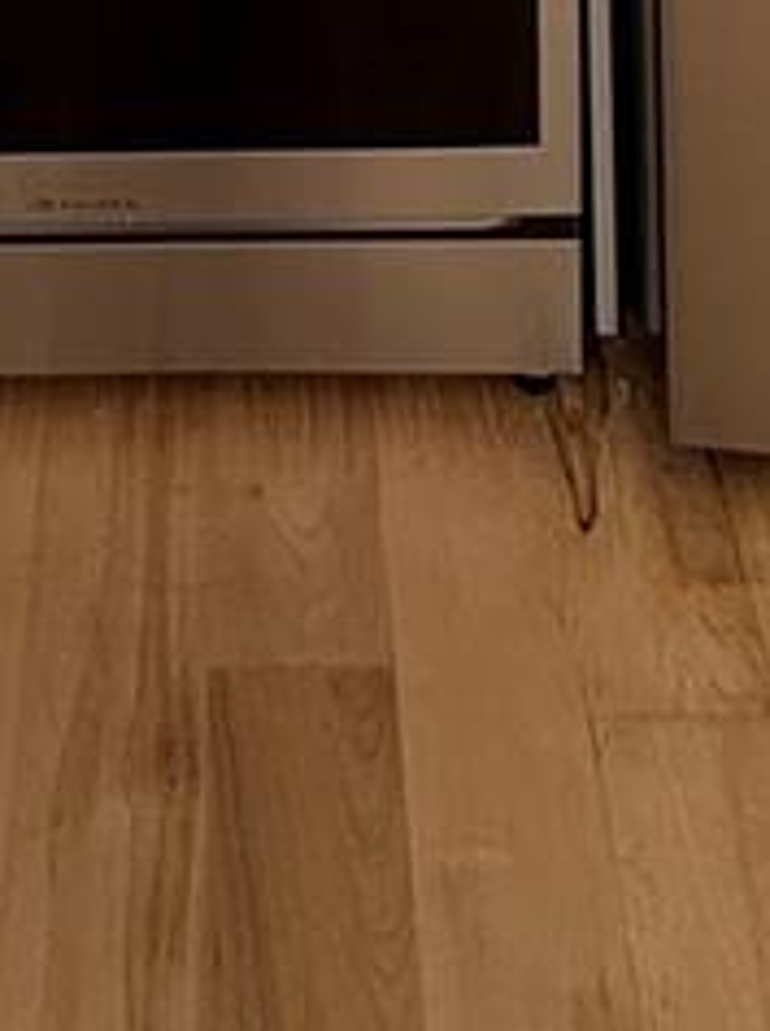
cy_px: -1192
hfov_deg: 20.5
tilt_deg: -4.9
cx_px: 174
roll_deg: +1.4
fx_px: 2111
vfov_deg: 17.0
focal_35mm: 71
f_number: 2.2
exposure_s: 1/120
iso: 125
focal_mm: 2.22
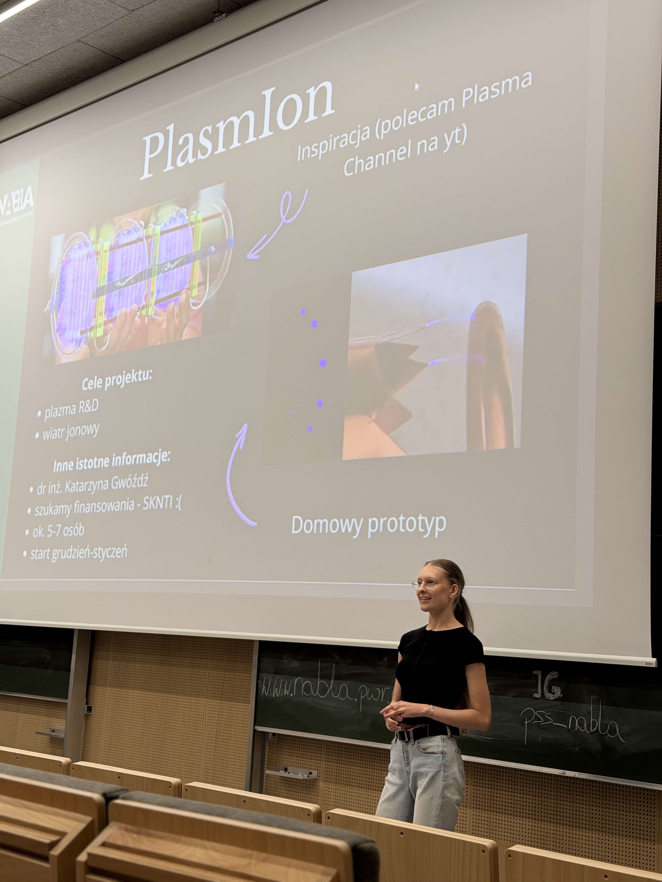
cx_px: 331
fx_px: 1224
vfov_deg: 39.7
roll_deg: -3.3
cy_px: 441
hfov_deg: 30.3
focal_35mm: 48
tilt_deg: +8.2
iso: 100
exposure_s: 1/70
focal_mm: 6.76
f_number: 1.78
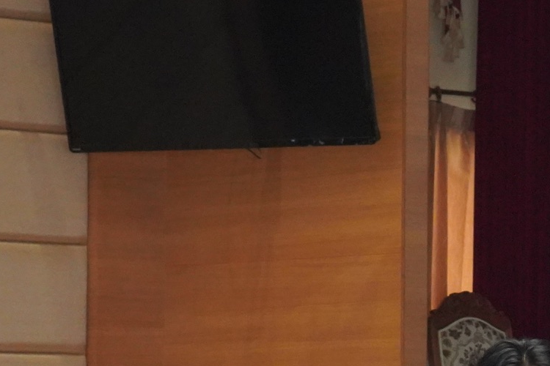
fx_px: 3422
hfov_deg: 9.1
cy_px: 410
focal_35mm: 224
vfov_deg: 6.1
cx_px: 641
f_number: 5.6
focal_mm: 70
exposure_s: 1/160
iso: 10000
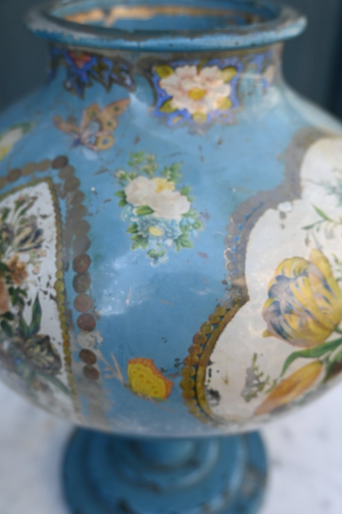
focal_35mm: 40
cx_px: 171
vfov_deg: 47.9
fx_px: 577
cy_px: 257
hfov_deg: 33.0
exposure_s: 1/250
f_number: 4.5
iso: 200
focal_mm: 27
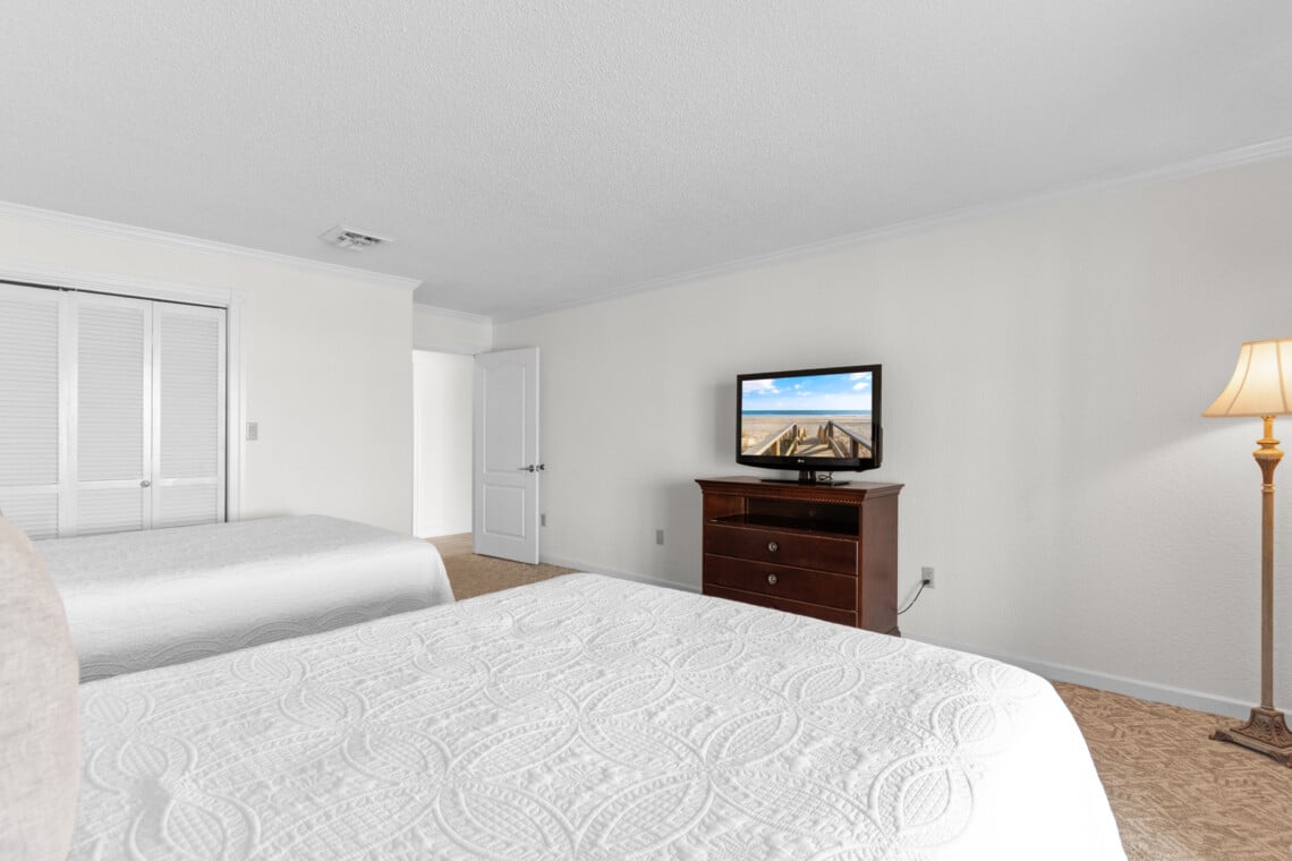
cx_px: 646
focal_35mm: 16
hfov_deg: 96.7
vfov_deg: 73.7
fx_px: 574
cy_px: 430
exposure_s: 1/8
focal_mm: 11
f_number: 4.8
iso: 100
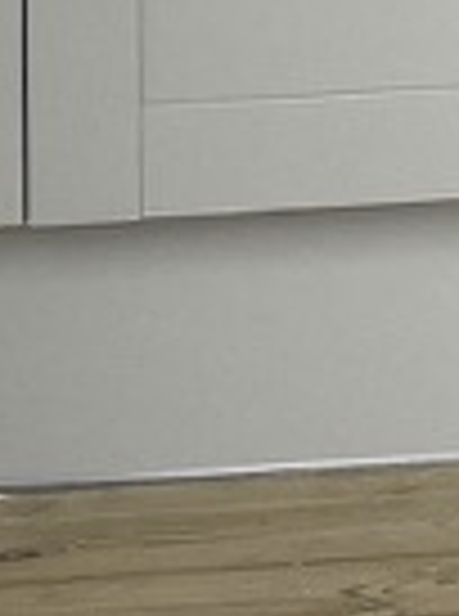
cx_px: 936
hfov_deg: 7.3
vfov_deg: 8.9
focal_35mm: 195
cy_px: -985
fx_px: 3464
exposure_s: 1/1377
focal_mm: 4.25
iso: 32
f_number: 1.8
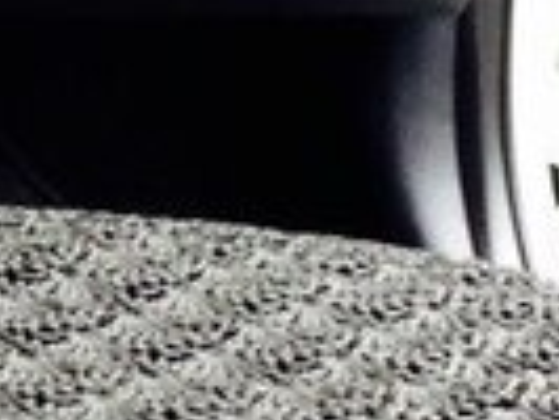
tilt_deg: -9.4
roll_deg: -1.5
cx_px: -731
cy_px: -342
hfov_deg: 10.5
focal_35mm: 164
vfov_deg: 8.7
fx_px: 2651
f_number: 2.4
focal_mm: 4.12
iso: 100
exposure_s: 1/20
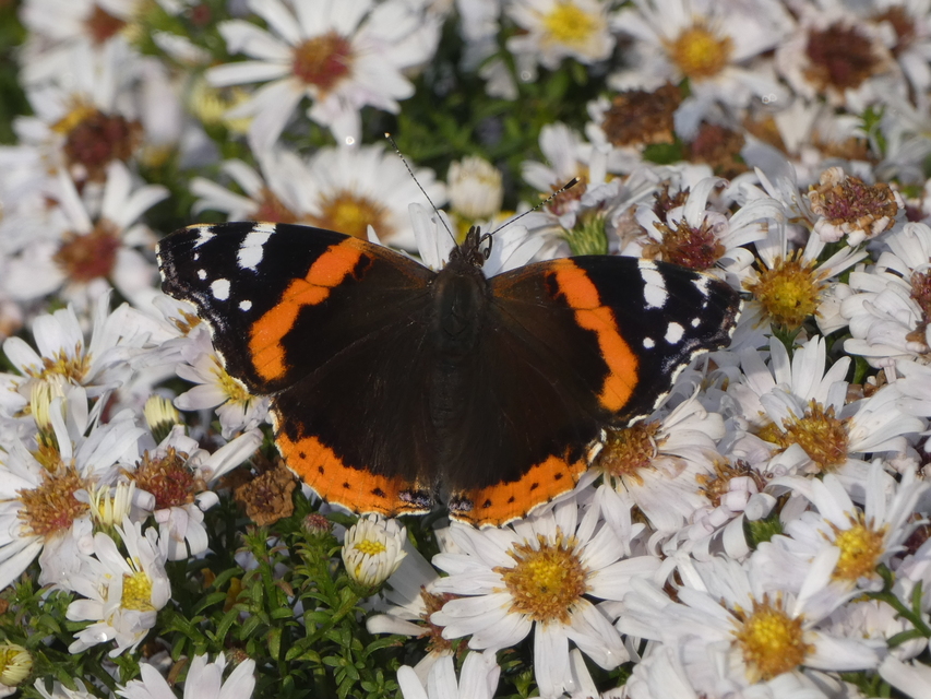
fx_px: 11835
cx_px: 466
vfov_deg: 3.4
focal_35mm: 440
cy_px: 350
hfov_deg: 4.5
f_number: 5.6
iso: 80
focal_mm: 78.8
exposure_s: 1/200
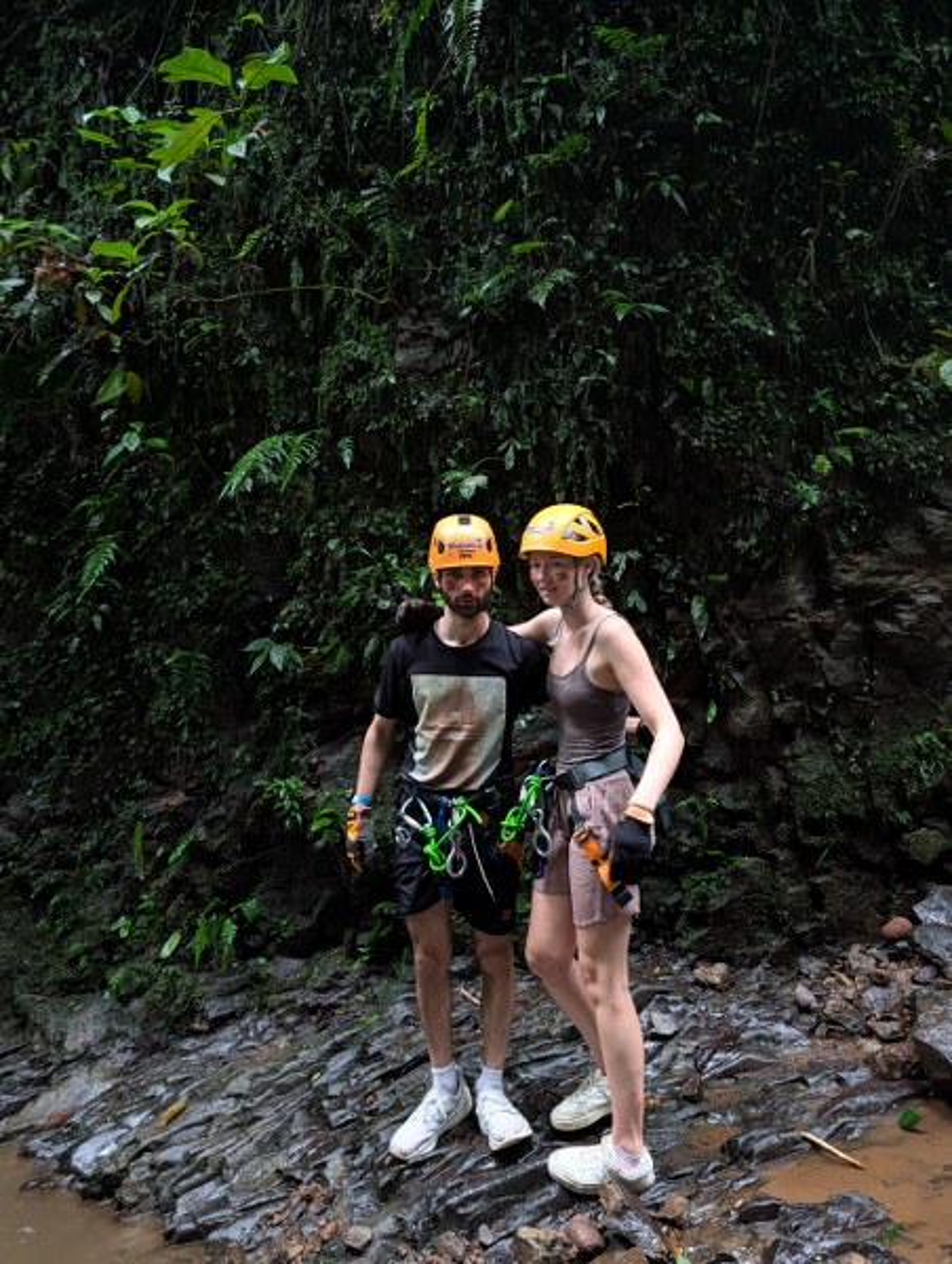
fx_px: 878
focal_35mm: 24
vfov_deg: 71.5
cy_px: 632
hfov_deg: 57.0
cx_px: 476
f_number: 1.68
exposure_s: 1/96.9
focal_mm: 6.9
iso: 1191
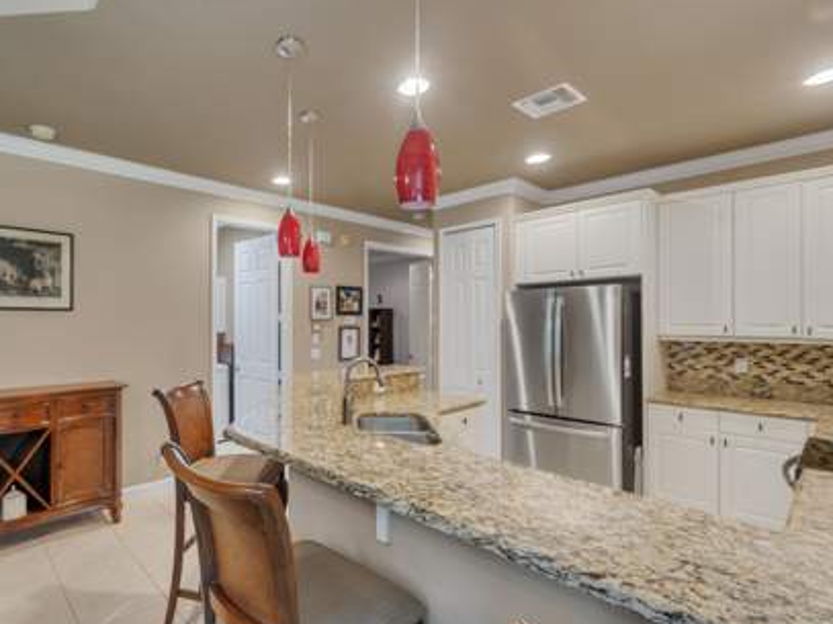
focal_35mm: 17
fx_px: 409
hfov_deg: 90.2
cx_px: 344
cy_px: 319
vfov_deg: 74.7
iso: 320
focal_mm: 10
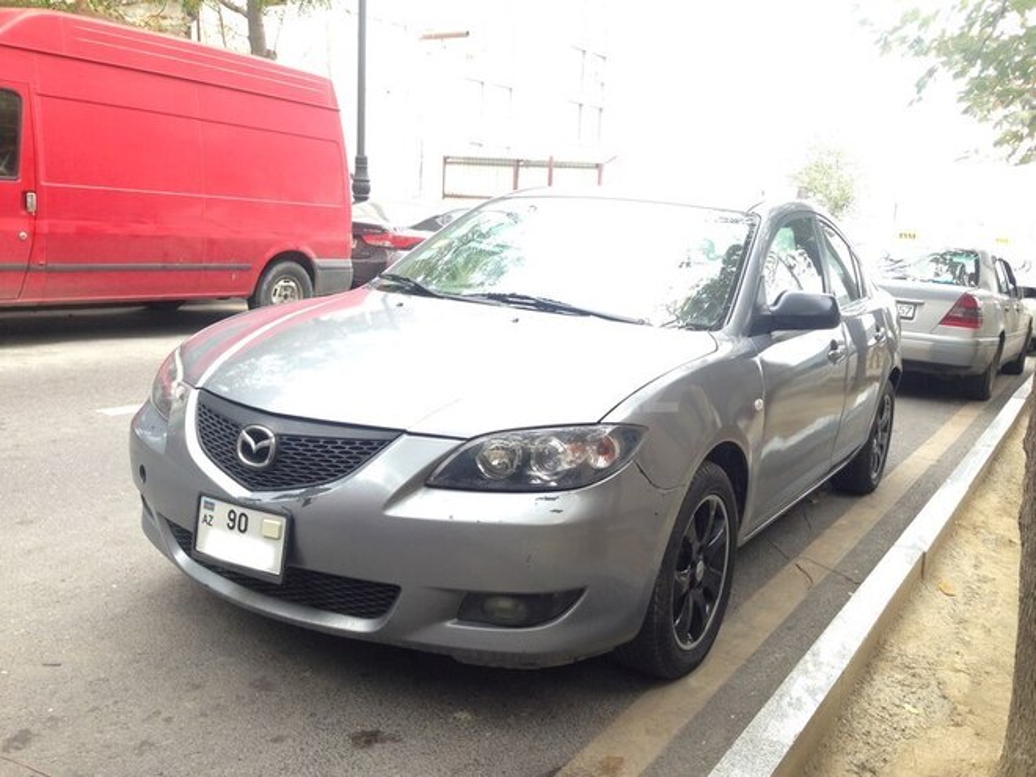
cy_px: 388
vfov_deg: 42.9
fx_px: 988
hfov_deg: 55.4
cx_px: 518
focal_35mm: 33
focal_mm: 4.12
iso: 50
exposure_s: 1/60
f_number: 2.4
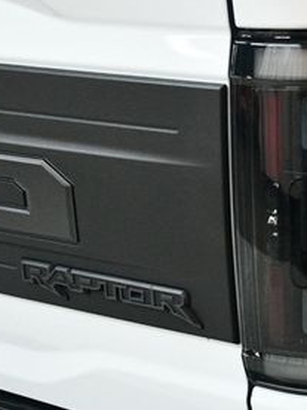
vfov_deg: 22.0
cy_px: 239
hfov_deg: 16.2
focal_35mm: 89
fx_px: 1052
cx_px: 314
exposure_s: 1/100
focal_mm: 27
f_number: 4
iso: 3200
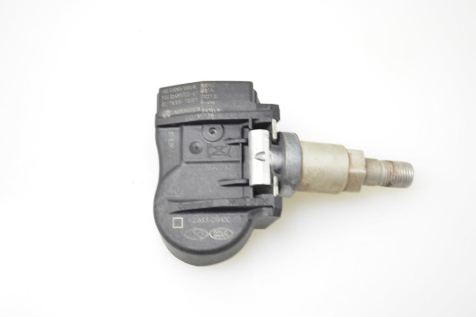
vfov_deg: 16.5
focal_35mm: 82
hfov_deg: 24.6
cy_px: 158
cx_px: 238
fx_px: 1090
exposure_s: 1/40
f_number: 5.6
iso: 400
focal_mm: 55
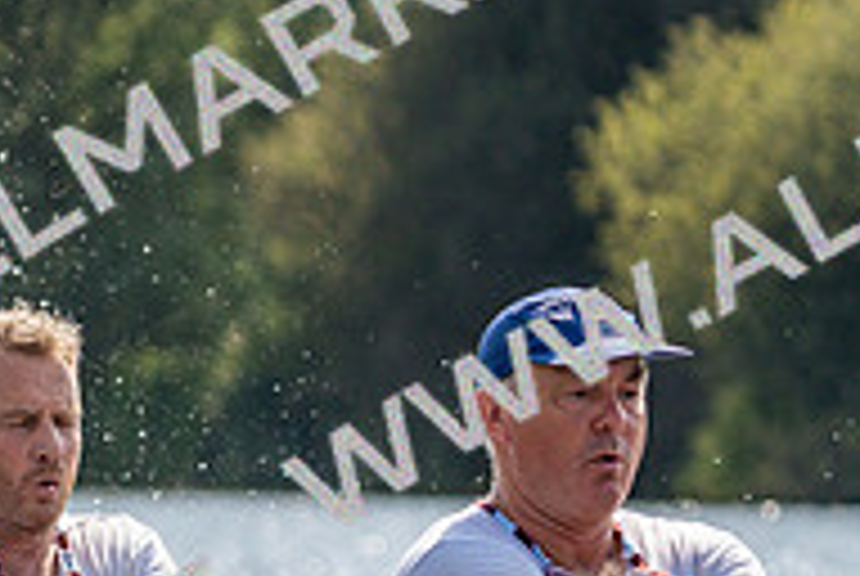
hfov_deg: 3.4
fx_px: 14499
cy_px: 601
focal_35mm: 606
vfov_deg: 2.3
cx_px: -45
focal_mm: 200
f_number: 5.6
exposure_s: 1/1600
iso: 250
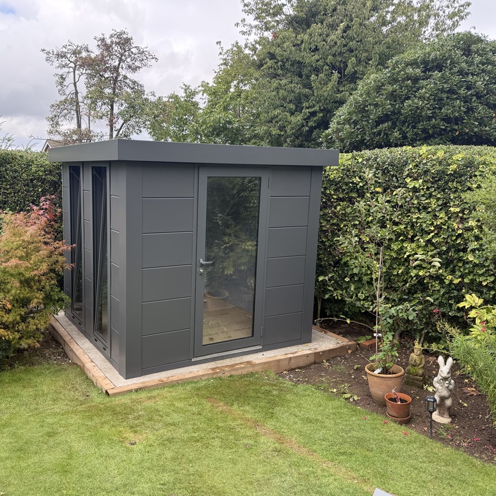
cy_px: 246
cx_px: 183
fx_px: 470
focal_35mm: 29
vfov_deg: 55.6
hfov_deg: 54.9
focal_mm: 6.76
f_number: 1.78
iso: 100
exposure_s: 1/750
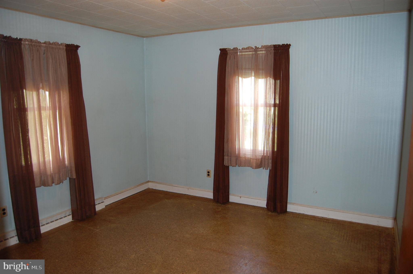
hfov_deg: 67.4
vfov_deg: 47.8
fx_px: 309
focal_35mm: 27
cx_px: 206
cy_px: 137
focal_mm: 18
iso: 400
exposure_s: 1/60
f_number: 3.5
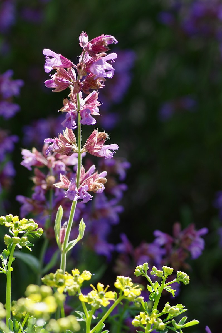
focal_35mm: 150
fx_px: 1390
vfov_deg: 13.7
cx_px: 111
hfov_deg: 9.1
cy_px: 166
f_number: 4.5
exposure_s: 1/400
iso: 400
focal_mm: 100
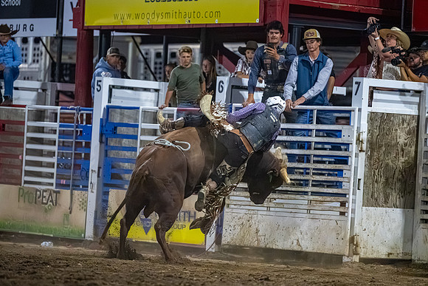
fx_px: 2980
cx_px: 218
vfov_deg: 5.5
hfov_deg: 8.2
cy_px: 150
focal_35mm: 251
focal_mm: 180
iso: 6400
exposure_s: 1/800
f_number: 2.8
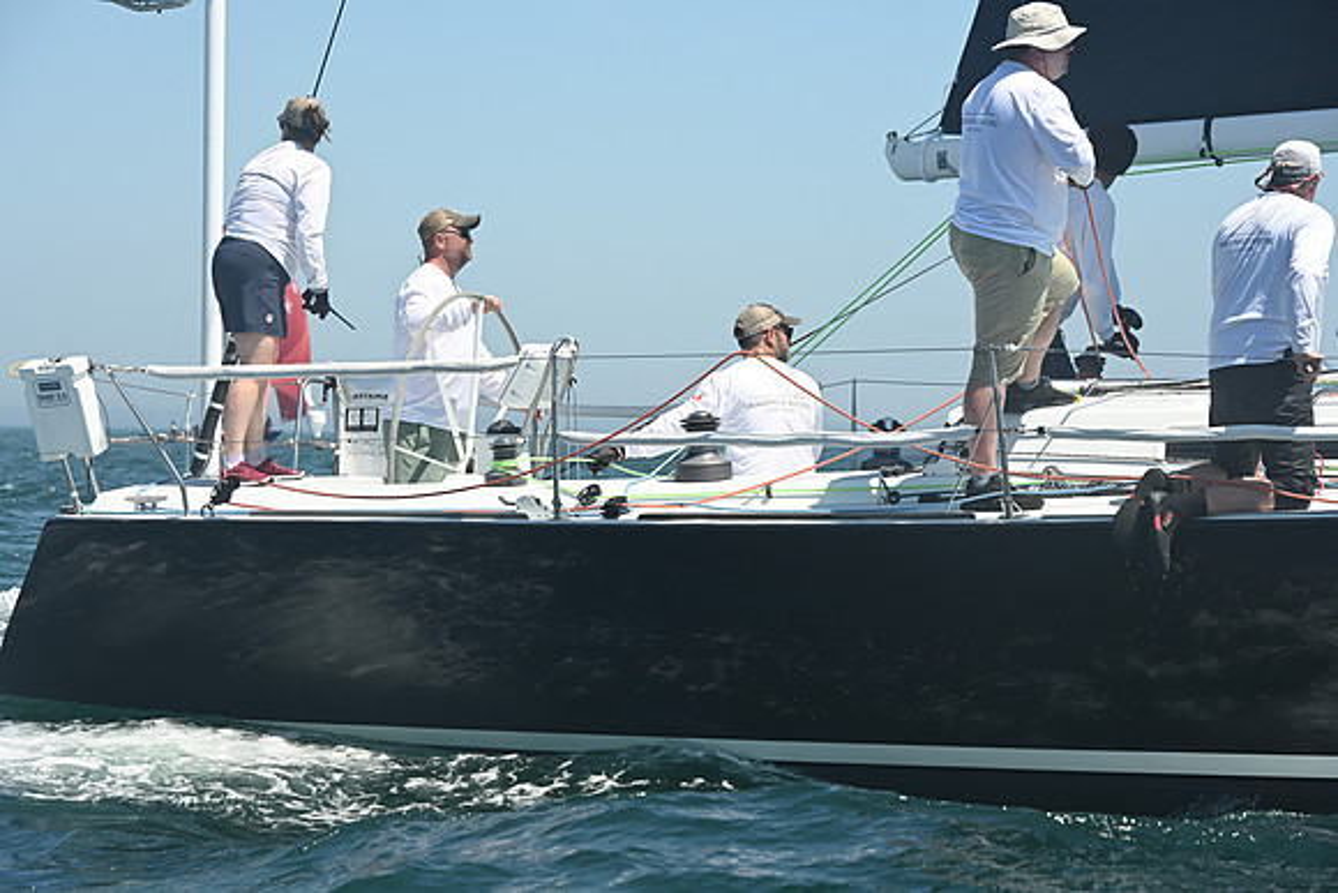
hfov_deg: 17.1
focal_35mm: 120
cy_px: 446
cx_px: 669
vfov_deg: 11.4
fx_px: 4461
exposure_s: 1/1000
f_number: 7.1
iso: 320
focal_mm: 120
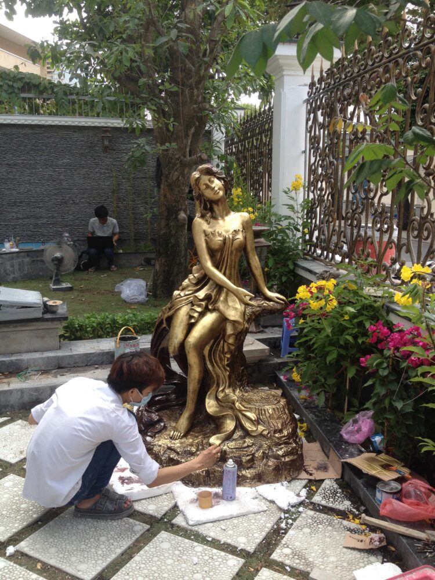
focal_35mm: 35
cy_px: 290
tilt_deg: -10.9
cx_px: 218
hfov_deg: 40.7
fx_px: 586
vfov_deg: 52.6
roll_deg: +0.6
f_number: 2.4
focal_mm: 4.28
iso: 50
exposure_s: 1/286
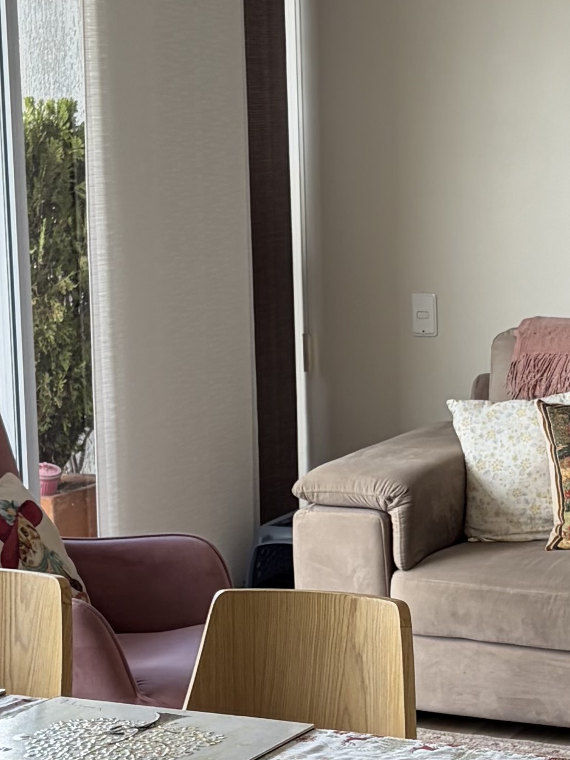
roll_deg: +1.3
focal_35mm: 107
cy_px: 395
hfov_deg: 13.7
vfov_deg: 18.4
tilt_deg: -7.8
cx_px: 494
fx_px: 2349
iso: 50
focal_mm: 5.96
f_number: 1.6
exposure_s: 1/176
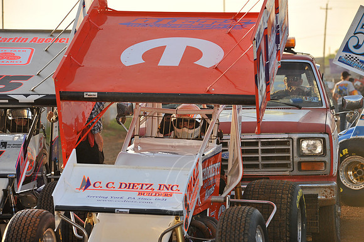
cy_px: 121
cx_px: 182
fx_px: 2021
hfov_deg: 10.3
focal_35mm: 200
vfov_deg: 6.9
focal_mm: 200
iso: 500
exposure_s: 1/320
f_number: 9
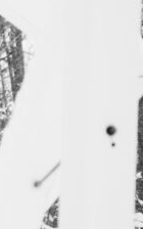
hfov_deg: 7.2
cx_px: -364
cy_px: 97
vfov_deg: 14.0
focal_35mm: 149
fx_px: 929
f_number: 2.8
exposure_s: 1/640
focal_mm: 32
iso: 100
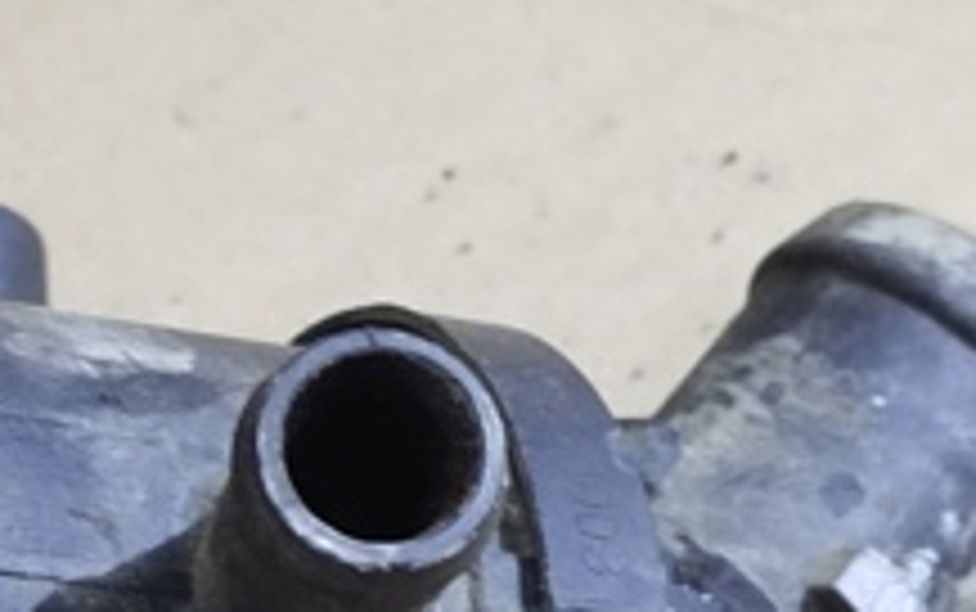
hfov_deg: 13.8
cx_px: 153
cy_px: 891
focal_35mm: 150
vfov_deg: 8.6
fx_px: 3993
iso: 400
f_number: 1.7
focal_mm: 5.31
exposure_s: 1/33
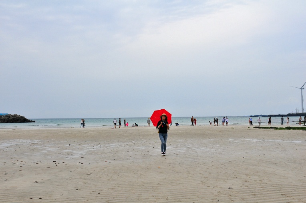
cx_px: 153
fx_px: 306
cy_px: 102
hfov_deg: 53.2
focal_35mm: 36
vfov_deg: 36.8
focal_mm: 24
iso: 200
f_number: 13
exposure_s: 1/125
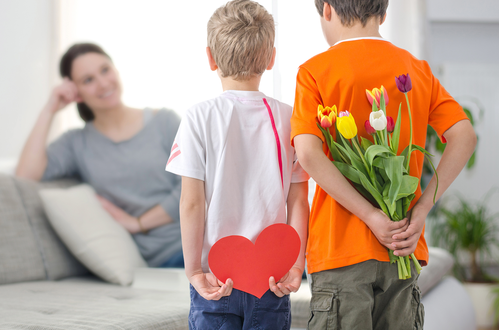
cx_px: 250
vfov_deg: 18.1
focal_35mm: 75
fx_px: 1038
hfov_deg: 27.0
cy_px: 165
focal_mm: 50
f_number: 5.6
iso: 100
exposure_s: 1/200
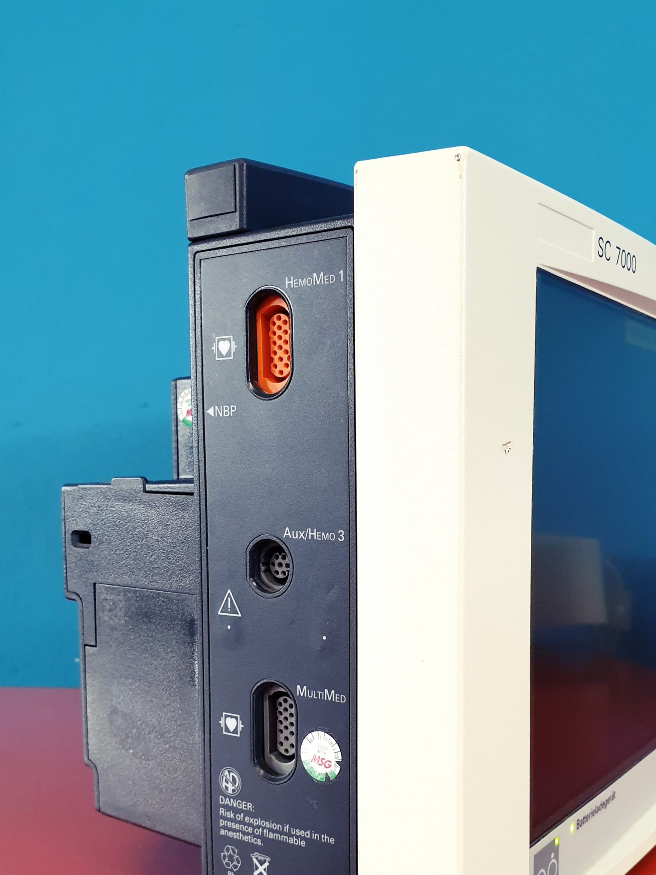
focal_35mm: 35
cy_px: 569
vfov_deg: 51.8
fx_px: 885
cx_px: 428
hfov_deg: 40.3
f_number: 2.4
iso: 400
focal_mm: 4.3
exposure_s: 1/50
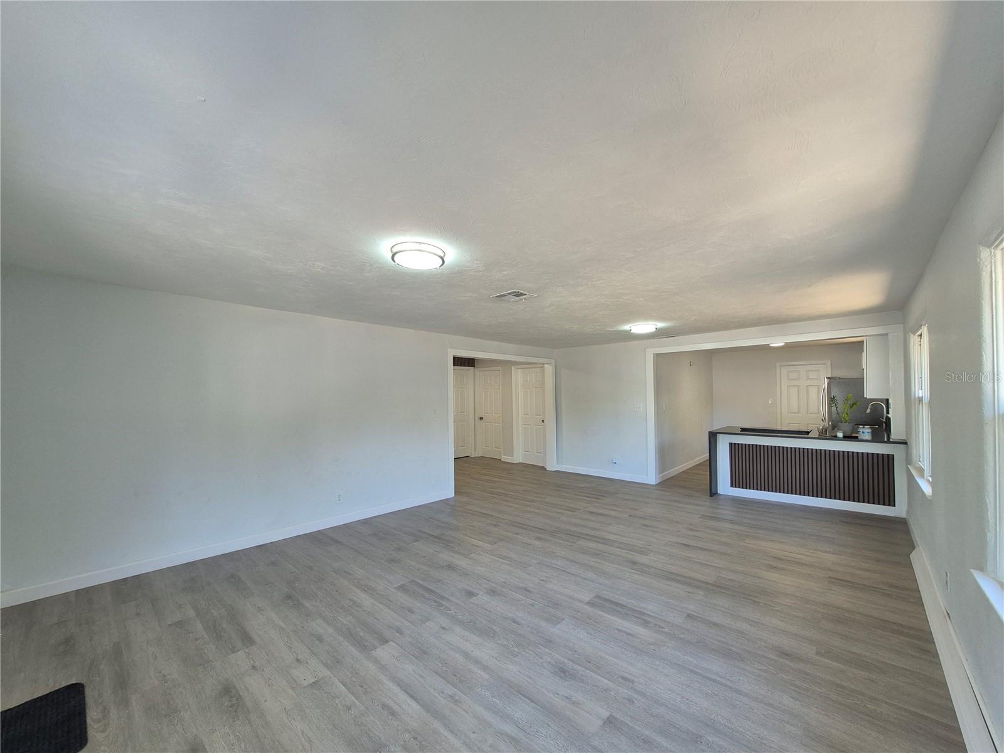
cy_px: 376
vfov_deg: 89.9
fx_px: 377
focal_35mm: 13
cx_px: 502
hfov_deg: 106.2
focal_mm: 1.74
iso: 80
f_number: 2.2
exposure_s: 1/60
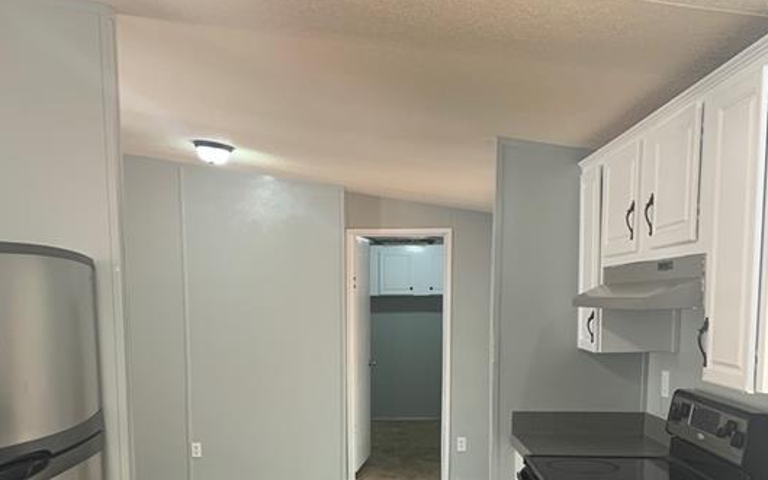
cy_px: 410
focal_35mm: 40
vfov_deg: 30.9
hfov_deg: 49.3
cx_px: 367
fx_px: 837
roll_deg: +0.2
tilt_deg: -5.7
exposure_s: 1/60
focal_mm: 4.25
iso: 100
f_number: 1.8
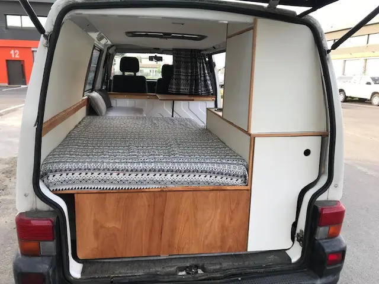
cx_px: 190
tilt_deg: -11.7
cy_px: 142
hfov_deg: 63.4
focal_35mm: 28
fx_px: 307
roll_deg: -0.7
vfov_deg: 49.7
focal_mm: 3.99
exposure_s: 1/151
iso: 20
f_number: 1.8
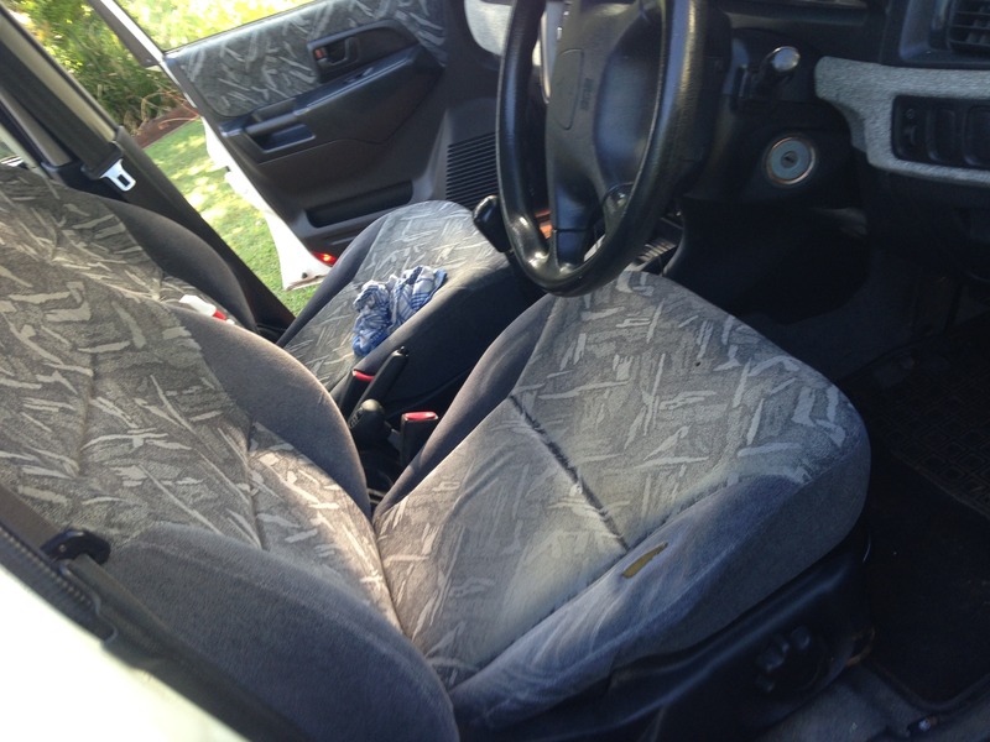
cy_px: 371
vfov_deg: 42.9
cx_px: 495
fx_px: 944
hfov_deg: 55.4
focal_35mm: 33
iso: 50
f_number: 2.4
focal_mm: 4.12
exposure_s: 1/60
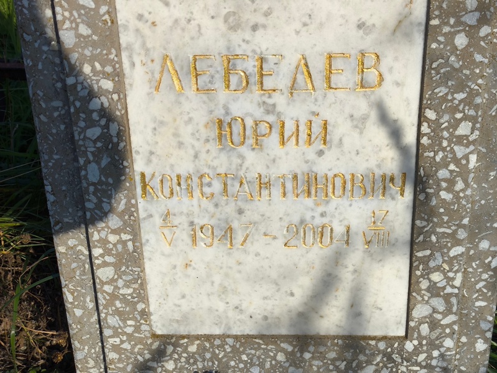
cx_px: 248
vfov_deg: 29.1
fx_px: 718
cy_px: 186
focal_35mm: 50
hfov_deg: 38.2
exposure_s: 1/1351
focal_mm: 4.71
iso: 50
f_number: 1.7
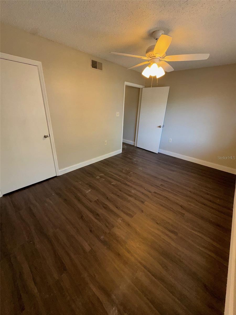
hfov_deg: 85.7
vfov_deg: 102.1
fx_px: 127
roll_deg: -1.9
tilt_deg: -22.9
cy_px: 158
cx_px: 118
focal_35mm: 14
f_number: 2.2
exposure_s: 1/121
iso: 160
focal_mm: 2.22
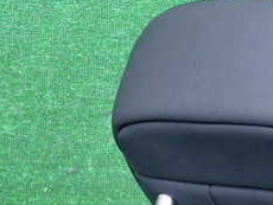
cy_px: 203
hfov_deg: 19.4
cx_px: 258
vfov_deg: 14.7
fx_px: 782
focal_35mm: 99
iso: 640
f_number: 2.7
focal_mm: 6.83
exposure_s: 1/125
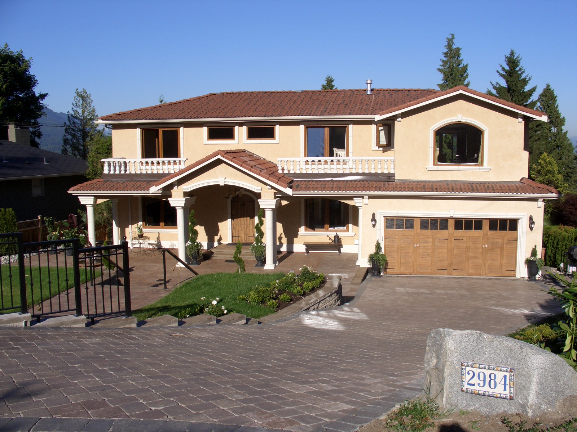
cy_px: 216
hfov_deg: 55.4
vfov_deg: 42.9
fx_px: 550
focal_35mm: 33
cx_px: 288
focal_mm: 7.1
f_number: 5.6
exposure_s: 1/800
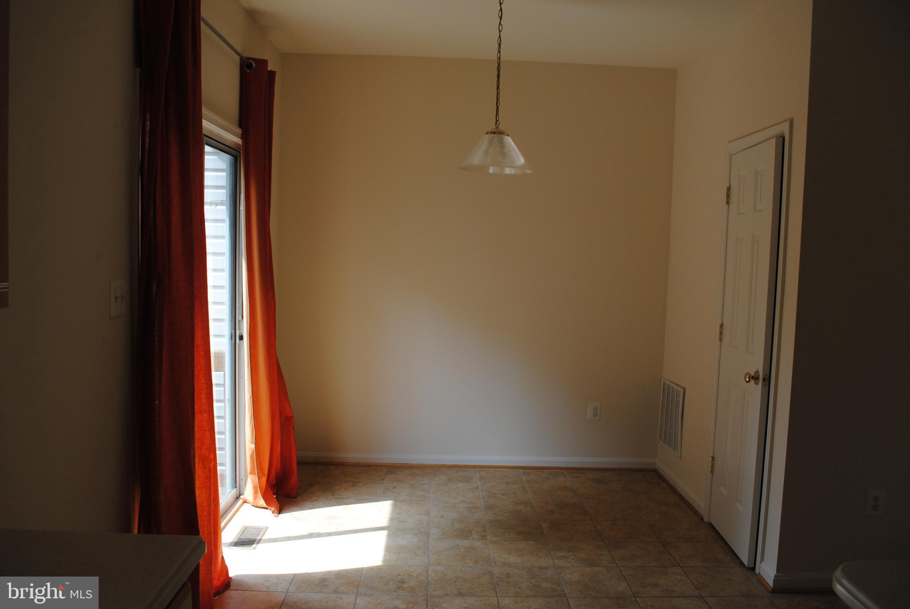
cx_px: 455
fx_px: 683
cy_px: 304
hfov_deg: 67.3
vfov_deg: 48.0
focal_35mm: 27
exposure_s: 1/125
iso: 200
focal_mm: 18
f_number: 5.6
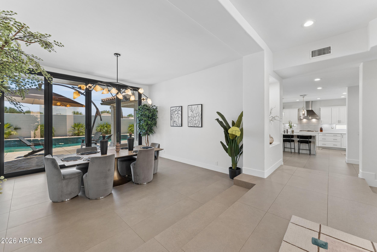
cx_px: 188
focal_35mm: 14
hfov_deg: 104.3
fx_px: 147
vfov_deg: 81.2
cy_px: 126
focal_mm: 14
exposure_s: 1/13
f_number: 9
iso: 320
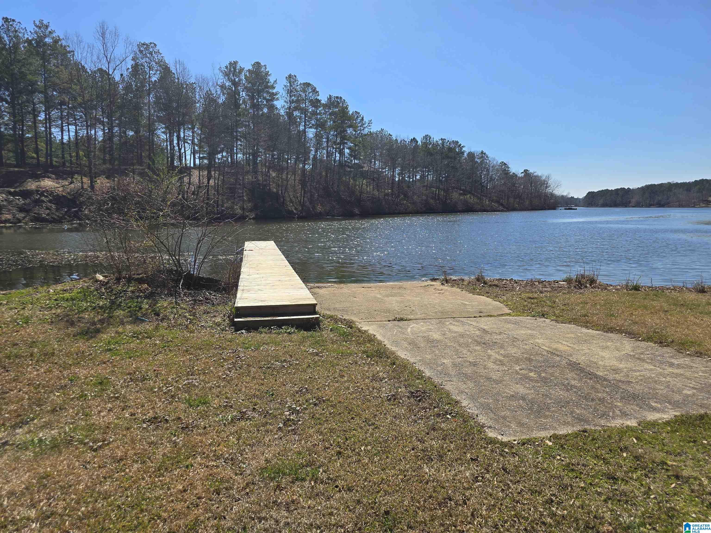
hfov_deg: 73.9
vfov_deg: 58.9
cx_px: 356
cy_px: 266
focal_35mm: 23
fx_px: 472
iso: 12
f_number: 1.7
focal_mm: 6.3
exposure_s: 1/1076
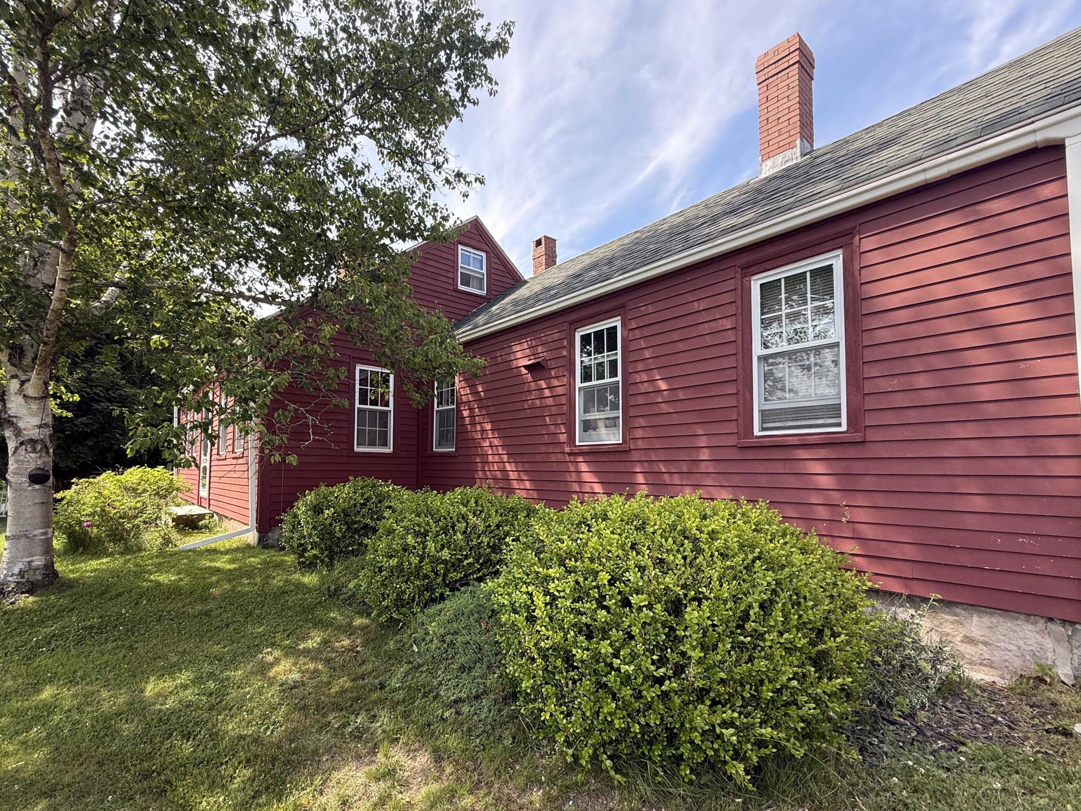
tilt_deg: +4.4
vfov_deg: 78.0
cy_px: 439
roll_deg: -0.6
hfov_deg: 94.3
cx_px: 498
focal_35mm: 16
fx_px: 500
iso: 64
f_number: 2.2
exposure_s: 1/253
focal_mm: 2.22
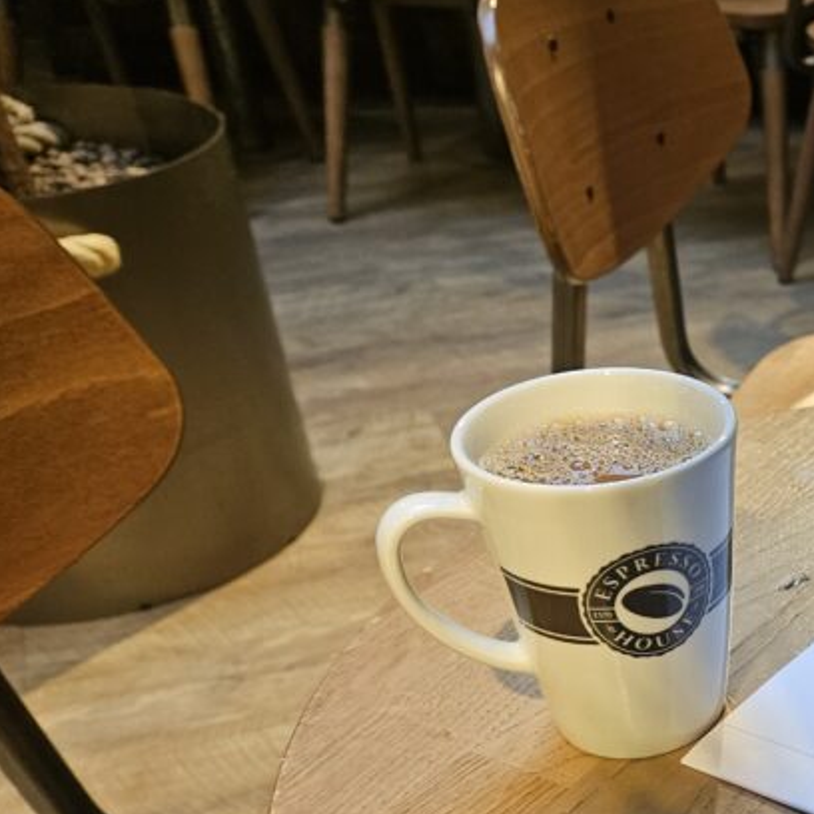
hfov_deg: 28.4
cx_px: 1014
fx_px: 1357
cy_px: 599
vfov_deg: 32.8
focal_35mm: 51
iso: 320
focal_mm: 5.4
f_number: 1.8
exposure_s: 1/100
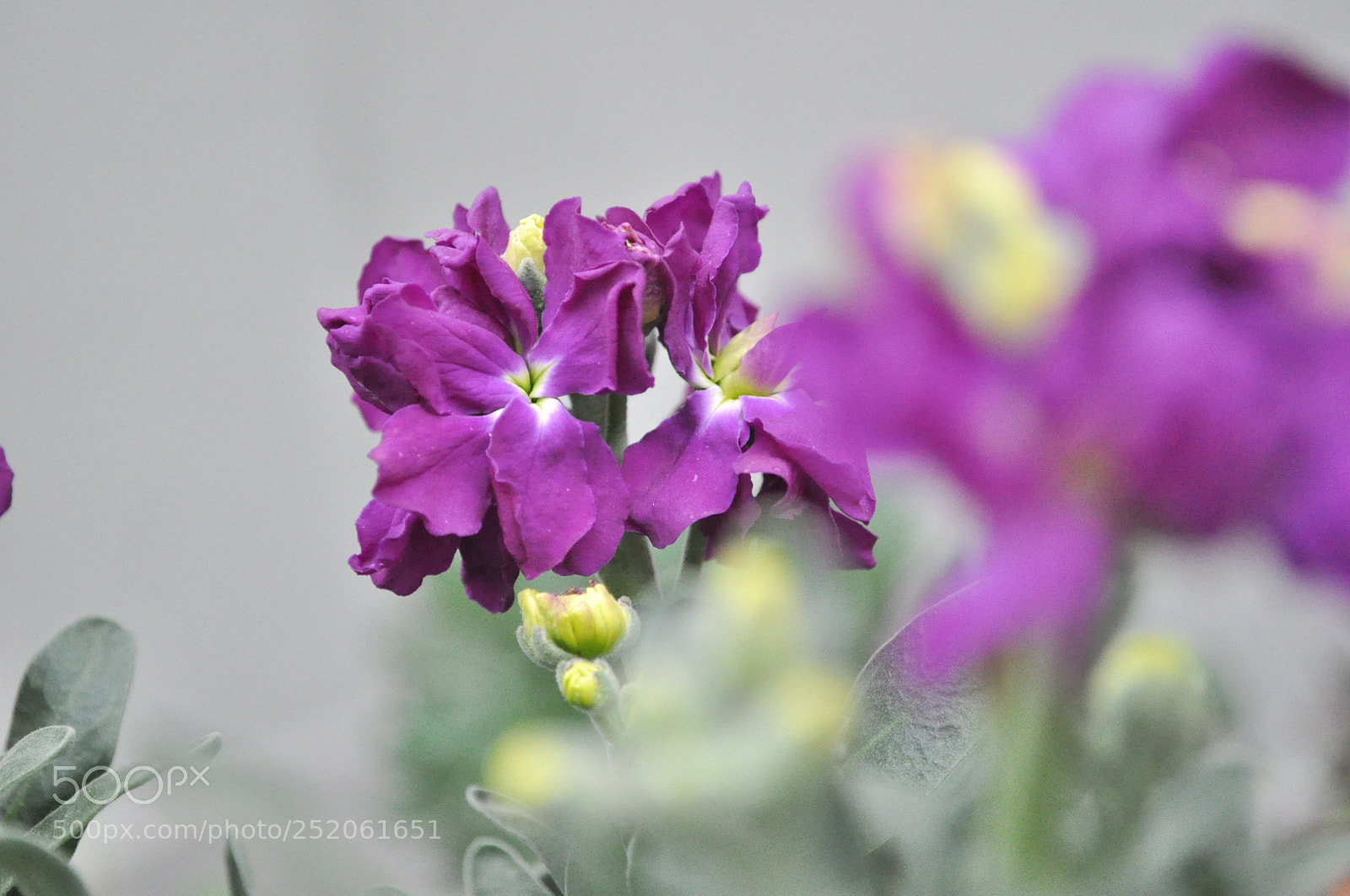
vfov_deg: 16.5
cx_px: 675
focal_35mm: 82
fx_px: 3090
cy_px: 448
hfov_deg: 24.6
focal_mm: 55
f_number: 5.6
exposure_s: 1/160
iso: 3200
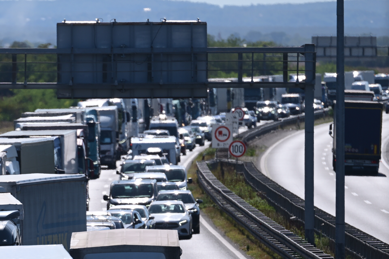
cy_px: 130
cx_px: 194
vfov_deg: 4.6
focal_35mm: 300
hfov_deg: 6.9
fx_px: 3241
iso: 64
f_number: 2.8
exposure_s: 1/2000
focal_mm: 200
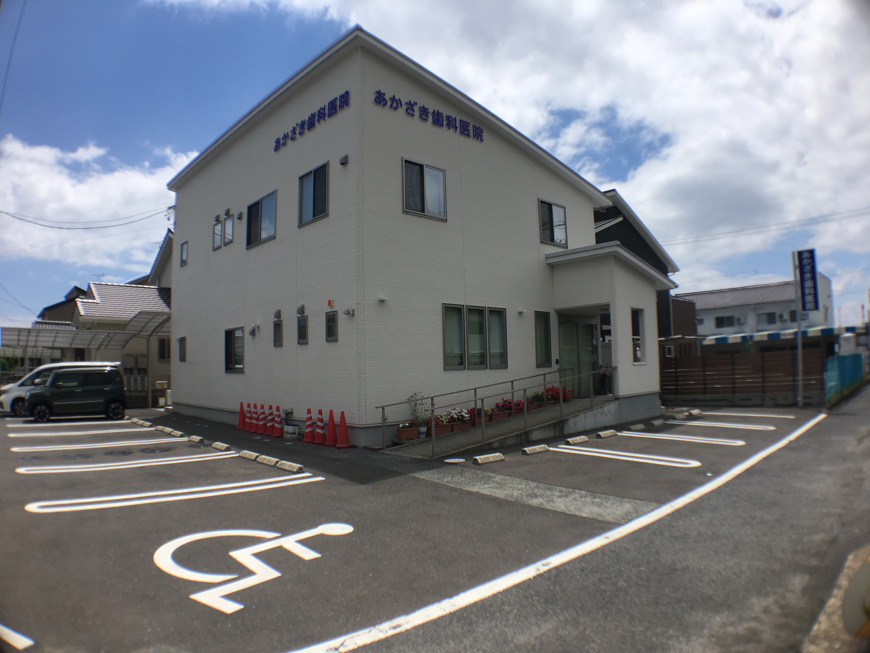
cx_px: 435
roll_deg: +1.3
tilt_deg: +6.3
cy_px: 326
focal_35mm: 29
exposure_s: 1/2137
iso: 25
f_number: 2.2
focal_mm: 4.15
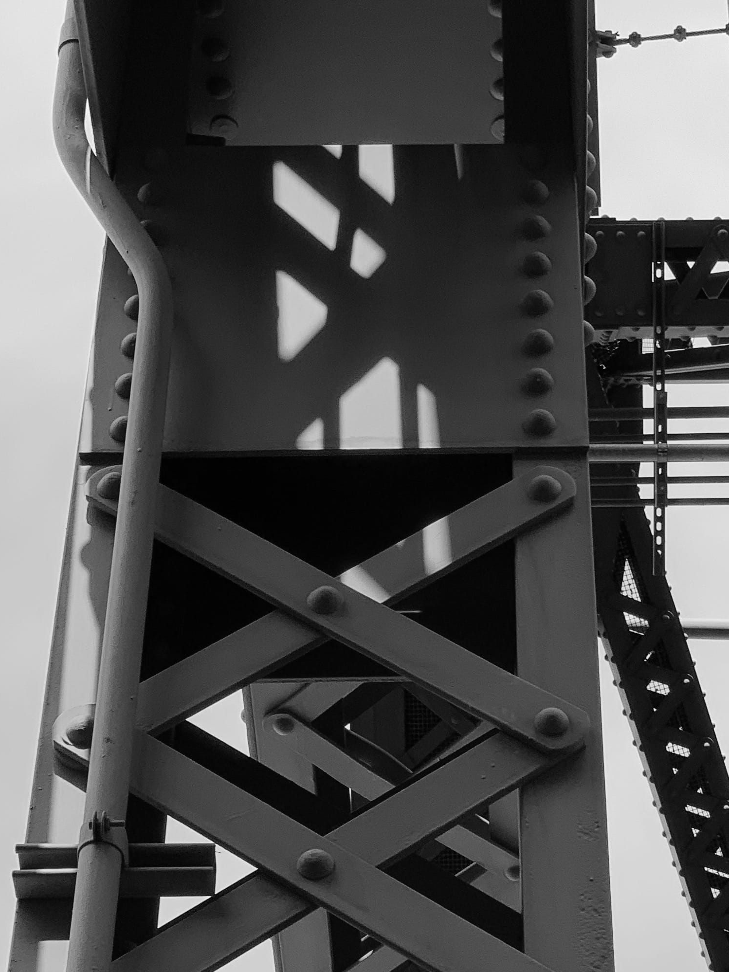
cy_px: 724
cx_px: 581
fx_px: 2948
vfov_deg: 18.6
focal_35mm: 105
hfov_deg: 14.0
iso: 16
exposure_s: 1/112
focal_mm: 6
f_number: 2.4
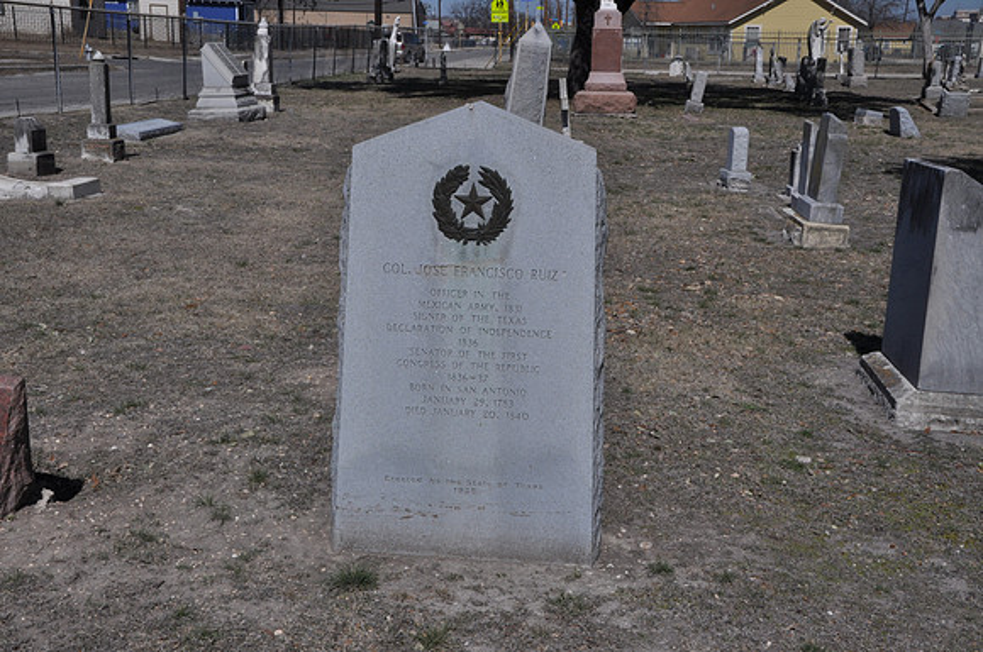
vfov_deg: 28.0
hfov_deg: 41.2
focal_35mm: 48
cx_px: 492
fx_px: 1309
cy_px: 326
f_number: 29
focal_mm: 32
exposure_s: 1/60
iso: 200
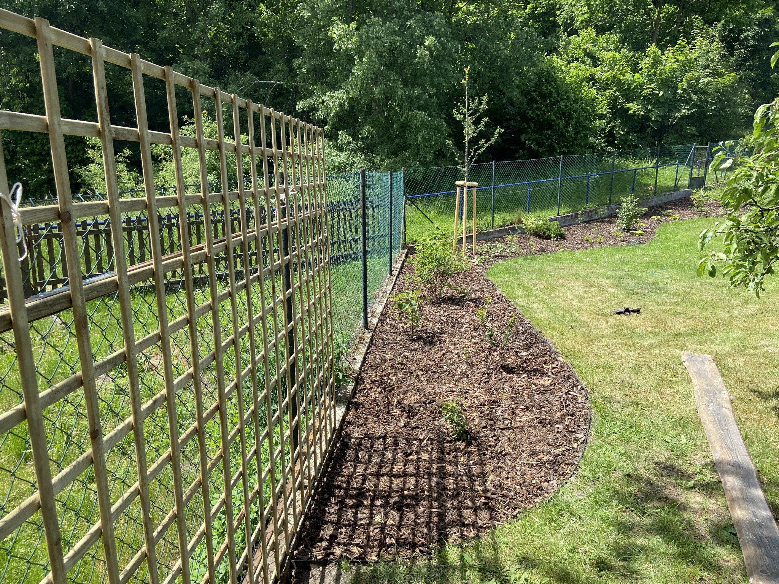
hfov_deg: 67.3
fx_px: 585
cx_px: 390
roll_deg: +1.1
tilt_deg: -11.0
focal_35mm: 26
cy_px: 292
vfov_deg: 53.1
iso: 32
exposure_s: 1/839
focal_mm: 4.25
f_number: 1.8
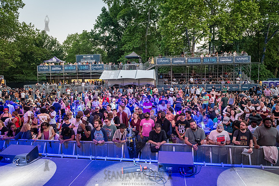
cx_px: 140
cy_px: 93
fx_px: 187
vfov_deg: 52.9
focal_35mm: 24
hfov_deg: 73.5
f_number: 4.5
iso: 4000
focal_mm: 24
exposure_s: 1/250
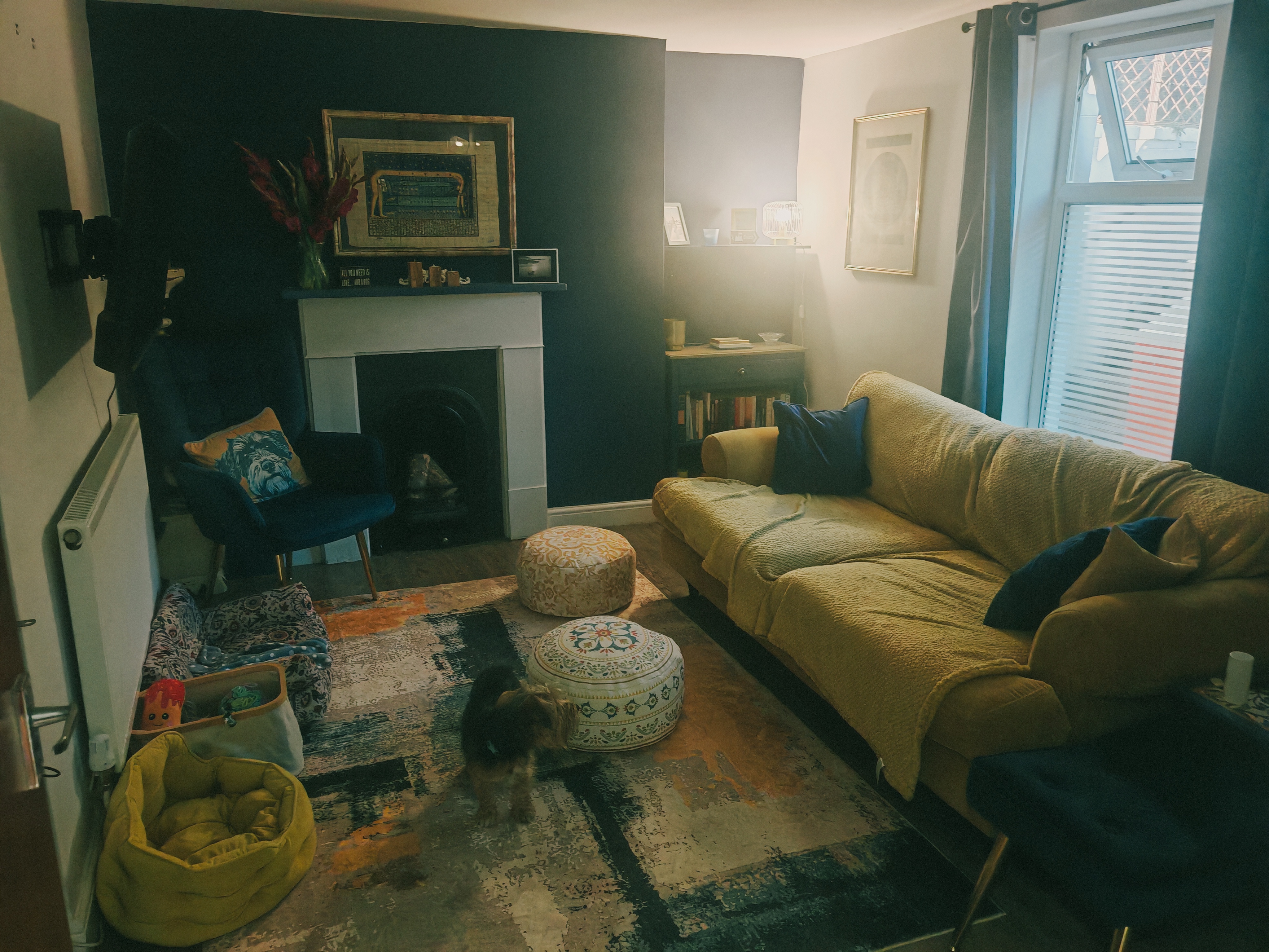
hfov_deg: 65.3
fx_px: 990
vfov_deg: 51.4
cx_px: 634
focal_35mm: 27
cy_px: 476
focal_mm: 6.67
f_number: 1.9
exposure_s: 1/33
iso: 500
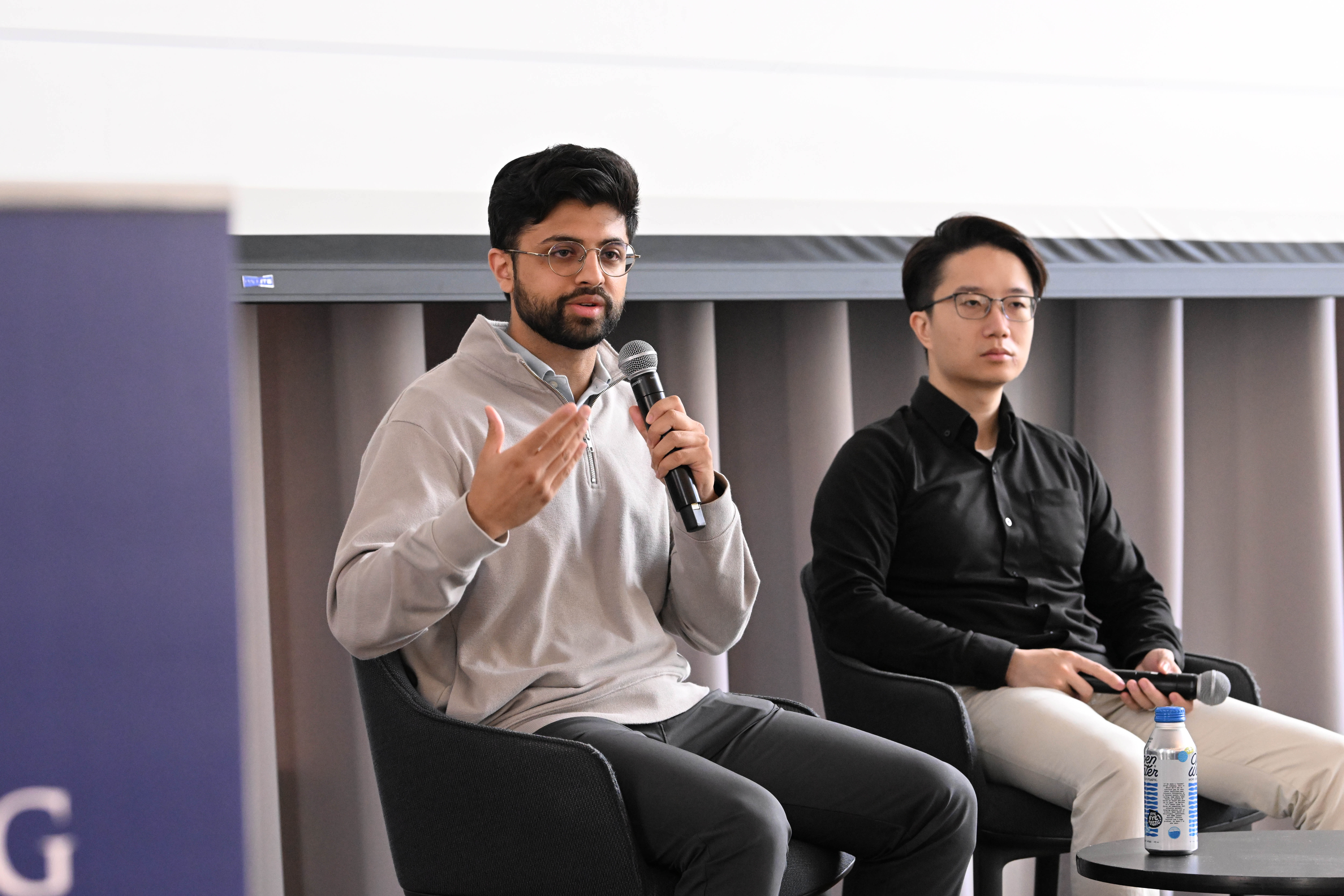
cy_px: 448
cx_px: 672
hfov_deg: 18.6
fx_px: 4106
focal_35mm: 110
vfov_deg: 12.5
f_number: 5.6
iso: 6400
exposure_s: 1/320
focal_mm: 110
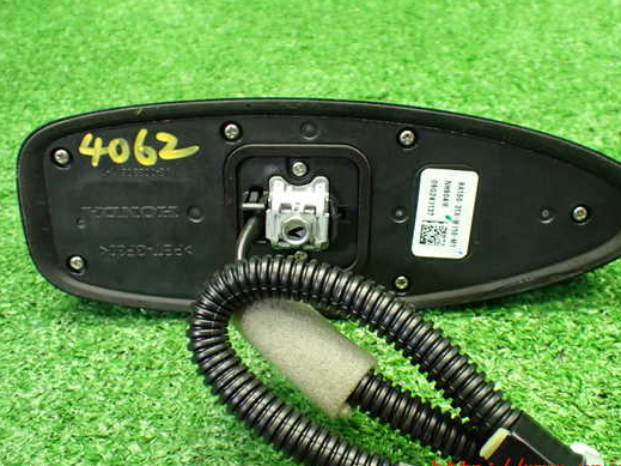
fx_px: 664
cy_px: 217
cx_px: 343
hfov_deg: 50.1
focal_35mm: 37
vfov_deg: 38.6
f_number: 2.4
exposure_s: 1/60
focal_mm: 5.79
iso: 800
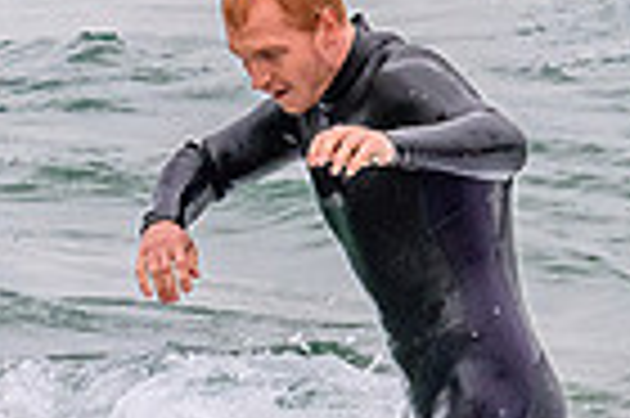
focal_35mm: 2767
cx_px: 138
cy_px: 345
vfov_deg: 0.5
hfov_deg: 0.7
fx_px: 48366
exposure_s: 1/2000
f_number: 11
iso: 1000
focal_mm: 490
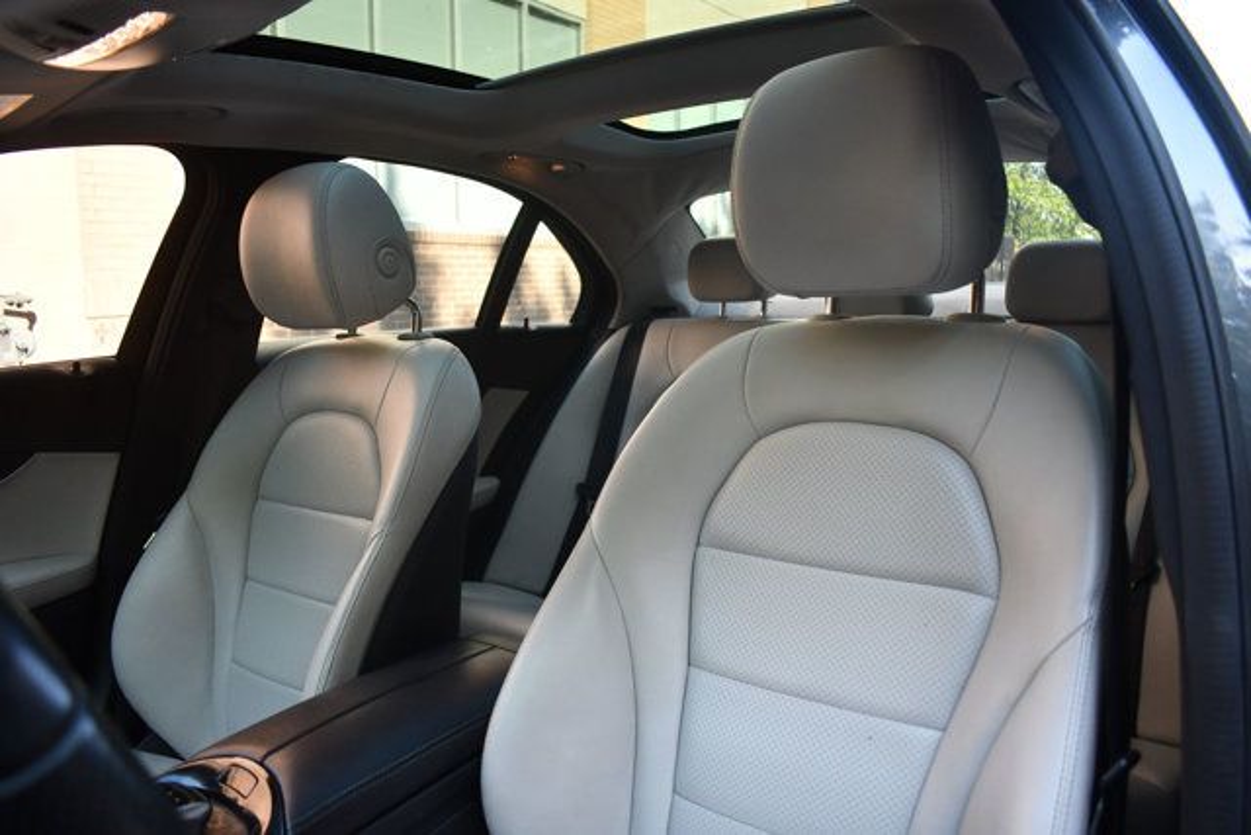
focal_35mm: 27
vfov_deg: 48.0
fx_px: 938
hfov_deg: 67.4
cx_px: 626
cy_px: 418
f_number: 3.5
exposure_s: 1/250
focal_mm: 18
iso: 560
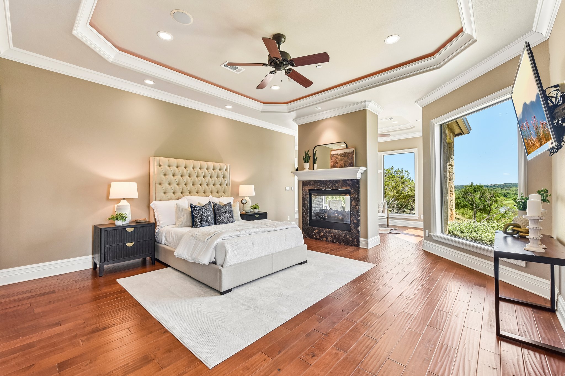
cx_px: 282
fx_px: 220
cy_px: 188
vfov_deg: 81.2
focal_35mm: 14
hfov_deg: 104.3
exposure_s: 1/15
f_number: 8
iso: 110
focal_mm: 14
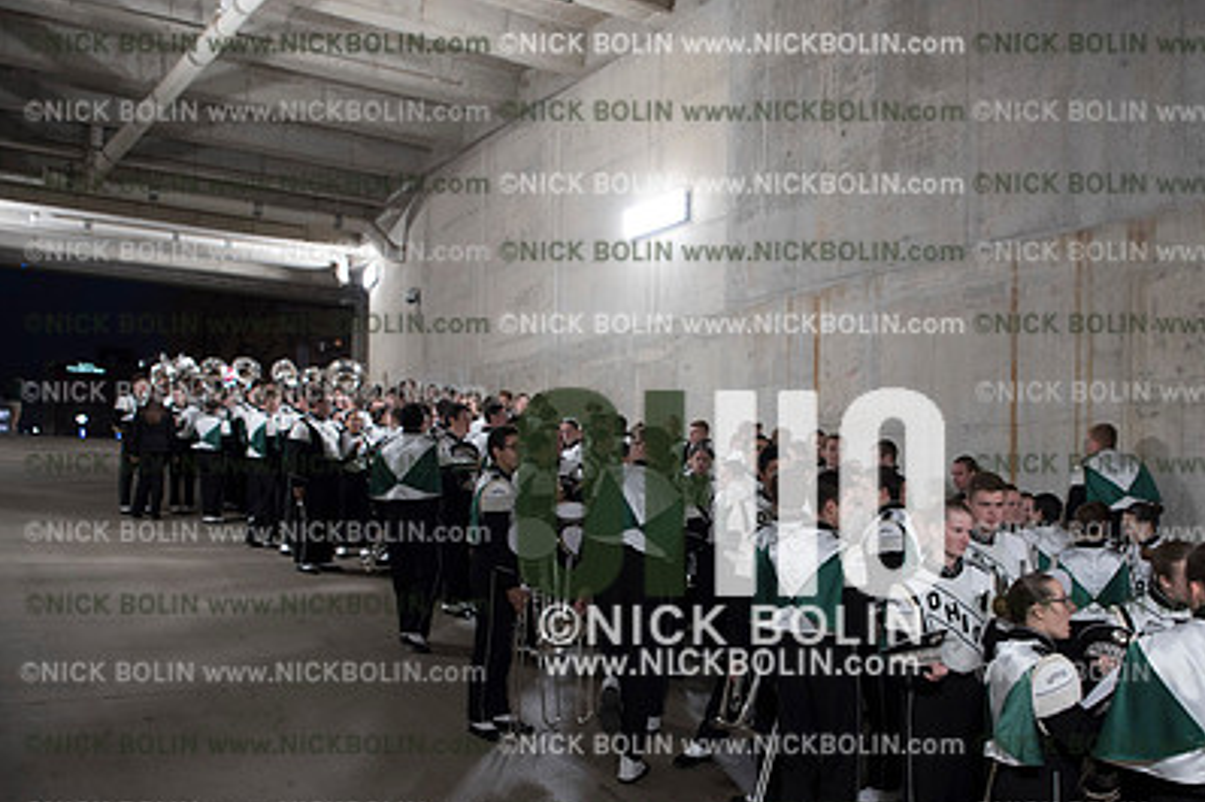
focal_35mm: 35
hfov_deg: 54.0
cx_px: 730
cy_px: 534
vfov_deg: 37.4
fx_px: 1171
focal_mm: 24
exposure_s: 1/40
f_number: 2.8
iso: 800
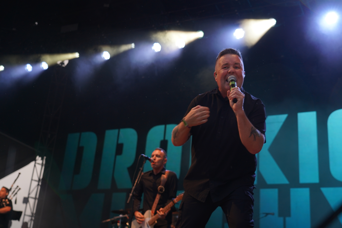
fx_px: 437
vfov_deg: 29.2
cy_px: 114
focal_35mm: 46
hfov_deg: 42.7
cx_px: 171
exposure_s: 1/160
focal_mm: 46
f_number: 4
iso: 500
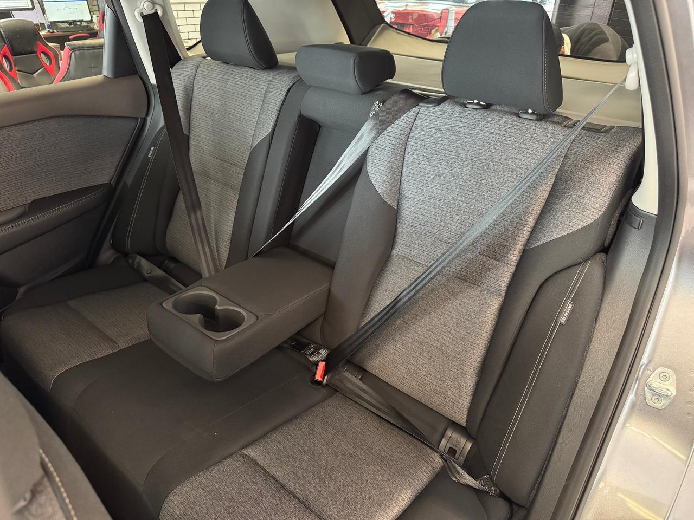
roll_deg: -1.6
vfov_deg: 56.8
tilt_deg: -30.8
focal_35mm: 24
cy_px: 260
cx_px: 347
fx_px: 481
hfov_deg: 71.6
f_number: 1.78
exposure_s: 1/30
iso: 800
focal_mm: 6.76
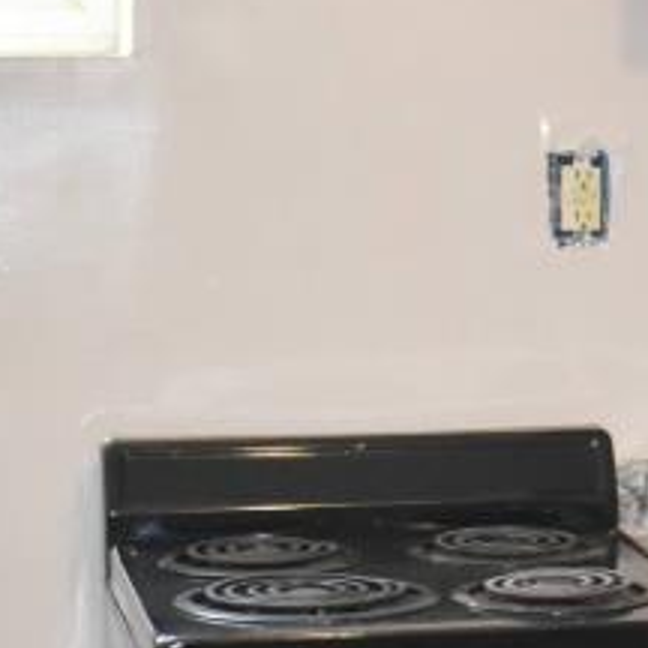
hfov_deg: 10.1
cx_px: 1323
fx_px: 3367
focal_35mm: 159
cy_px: 426
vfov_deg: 11.0
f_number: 3.5
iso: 1100
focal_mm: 18
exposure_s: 1/125
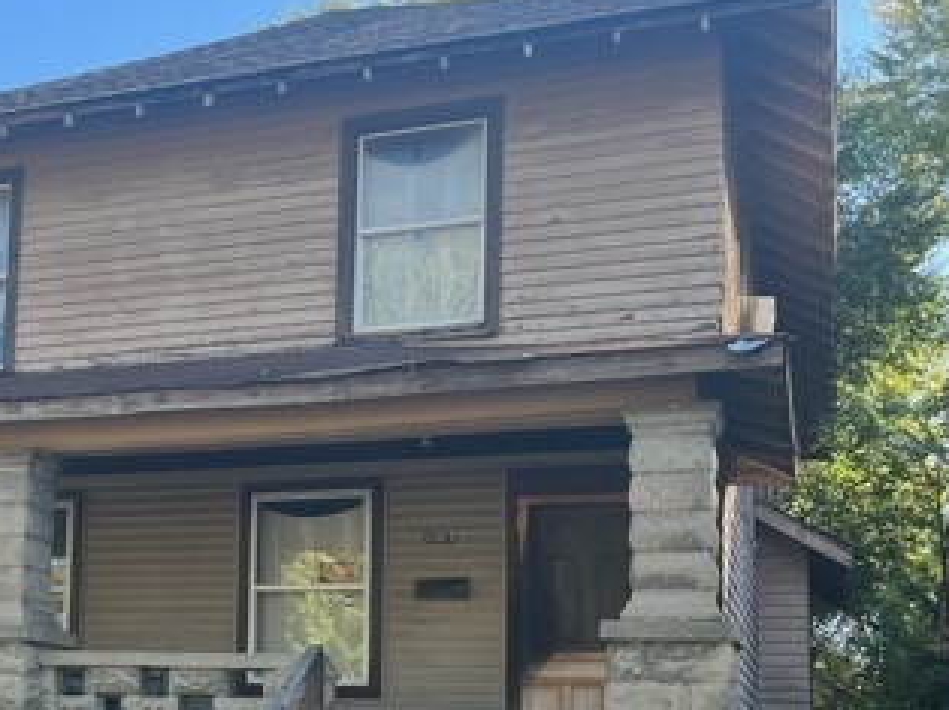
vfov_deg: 26.9
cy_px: 589
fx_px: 1452
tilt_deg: +8.5
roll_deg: -2.3
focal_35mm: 53
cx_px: 160
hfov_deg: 34.8
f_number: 1.6
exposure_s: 1/425
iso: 50
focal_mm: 5.1
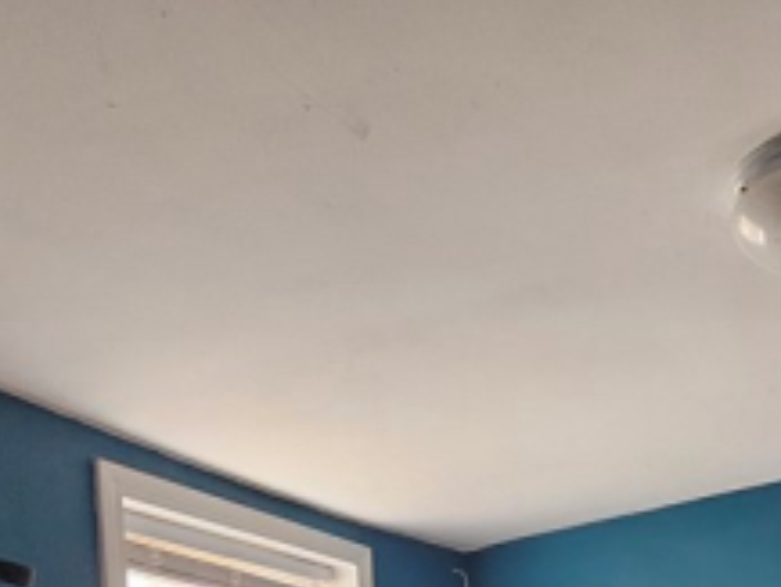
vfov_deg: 27.1
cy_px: 846
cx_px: 819
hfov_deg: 39.8
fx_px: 903
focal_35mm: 40
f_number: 2.2
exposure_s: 1/60
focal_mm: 2.2
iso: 250
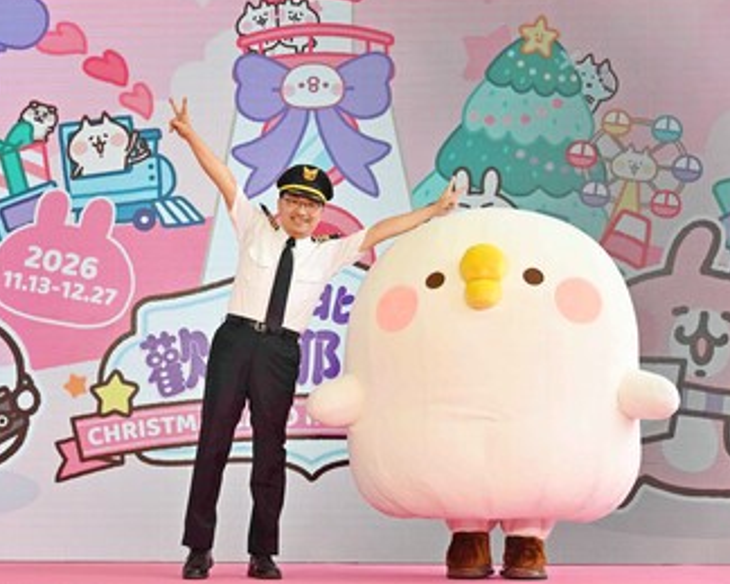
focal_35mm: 66
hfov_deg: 28.7
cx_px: 340
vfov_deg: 23.1
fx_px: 1426
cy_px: 287
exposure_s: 1/100
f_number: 4
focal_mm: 57
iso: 400
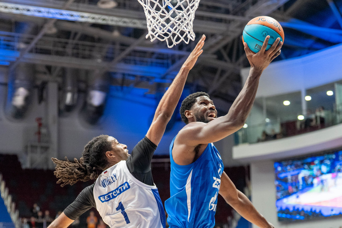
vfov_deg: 14.0
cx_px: 146
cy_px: 139
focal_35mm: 98
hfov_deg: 20.9
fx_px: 928
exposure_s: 1/1000
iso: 5000
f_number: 2.8
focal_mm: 70
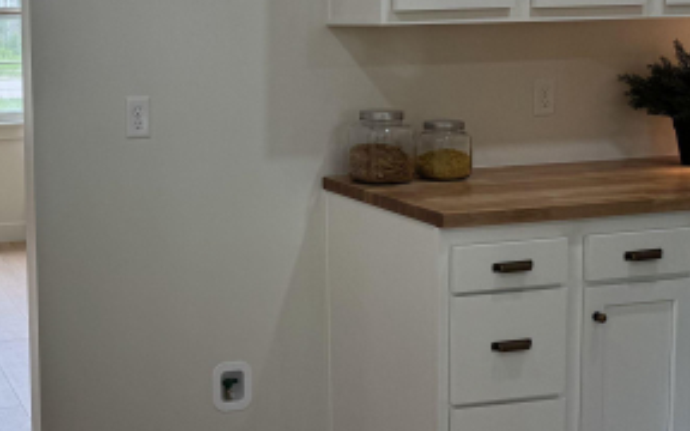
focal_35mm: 59
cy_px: 127
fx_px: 1109
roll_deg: +1.6
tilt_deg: -6.3
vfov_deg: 21.9
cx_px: 59
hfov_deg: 32.7
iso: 64
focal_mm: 6.76
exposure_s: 1/242
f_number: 1.78
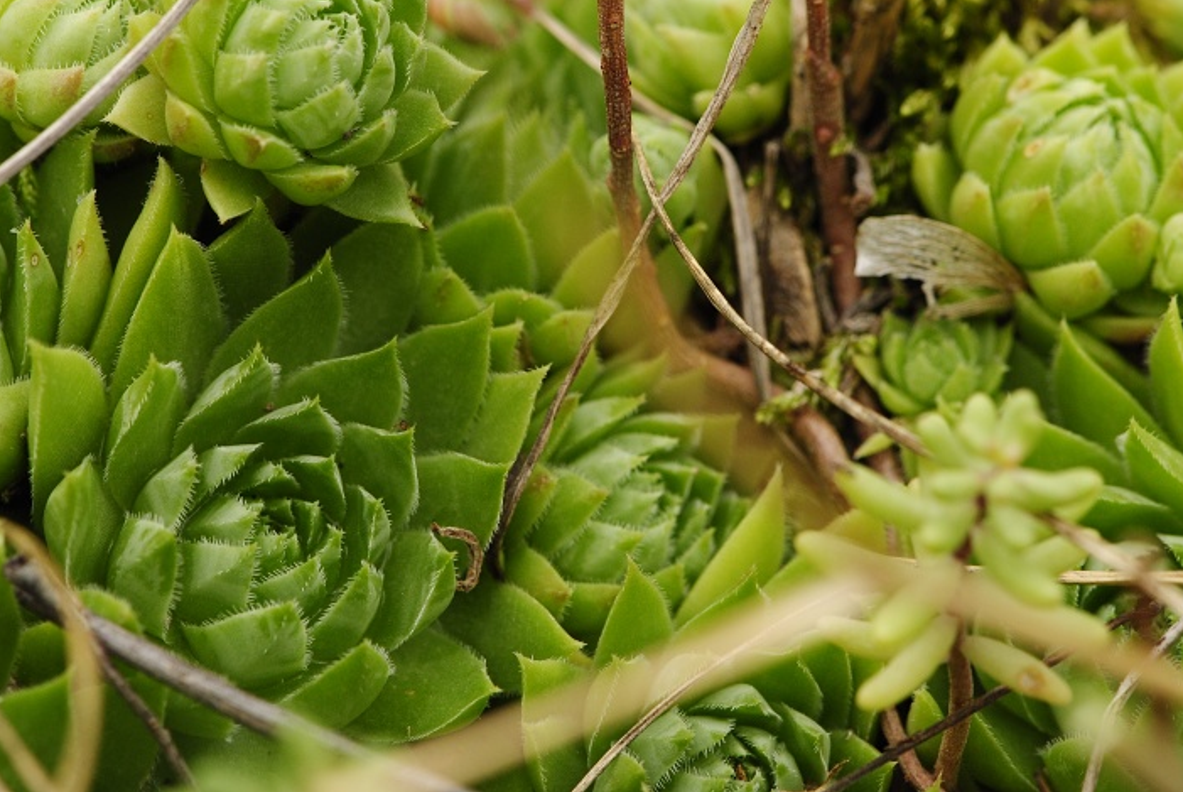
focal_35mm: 146
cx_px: 591
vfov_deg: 9.4
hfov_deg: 14.1
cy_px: 341
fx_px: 4789
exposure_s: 1/200
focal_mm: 85
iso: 400
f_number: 8
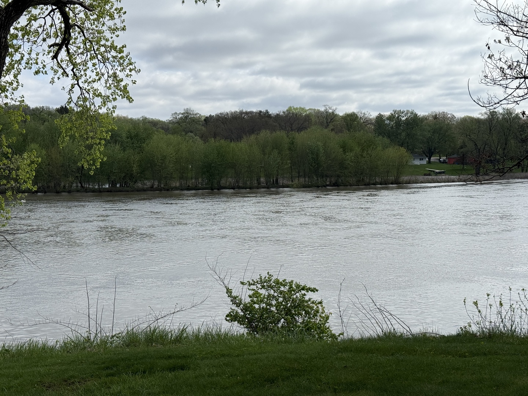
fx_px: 732
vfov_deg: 30.3
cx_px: 264
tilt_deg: -3.0
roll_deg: +0.7
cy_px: 198
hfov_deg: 39.7
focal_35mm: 48
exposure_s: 1/7874
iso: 64
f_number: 1.78
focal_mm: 6.76
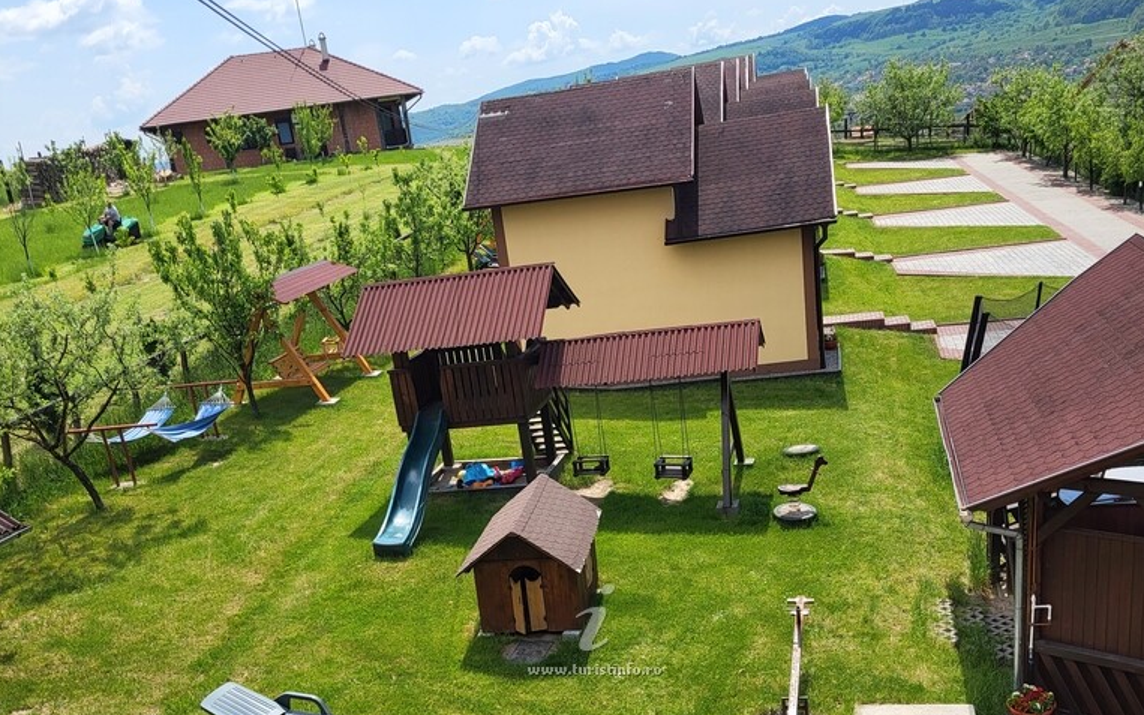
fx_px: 1154
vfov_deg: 33.1
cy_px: 606
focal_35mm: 37
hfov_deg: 52.7
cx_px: 573
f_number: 1.8
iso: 40
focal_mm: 5.4
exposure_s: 1/2140
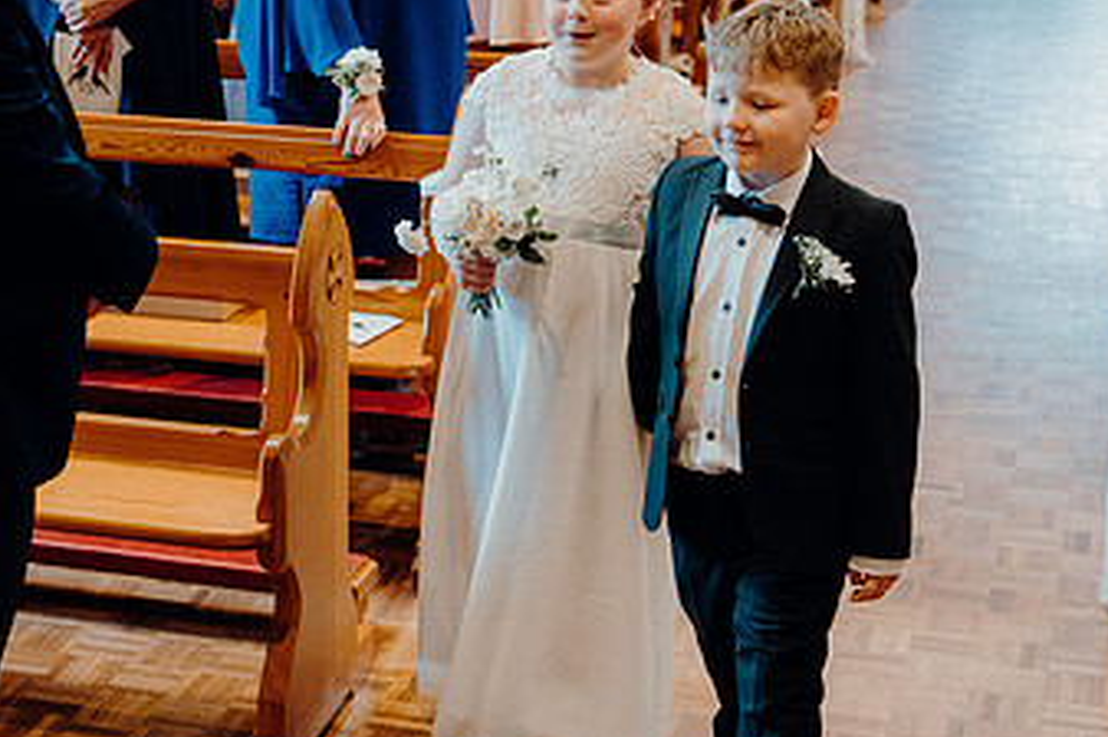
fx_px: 2491
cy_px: 209
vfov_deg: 16.8
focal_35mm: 81
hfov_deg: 24.8
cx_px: 260
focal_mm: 47
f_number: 3.2
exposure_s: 1/160
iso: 4000
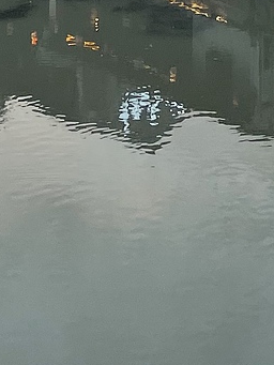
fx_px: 1371
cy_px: -522
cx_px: 285
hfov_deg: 11.3
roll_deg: +0.3
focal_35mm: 130
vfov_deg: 12.1
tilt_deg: +6.0
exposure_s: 1/319
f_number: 1.6
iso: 32
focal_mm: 4.2
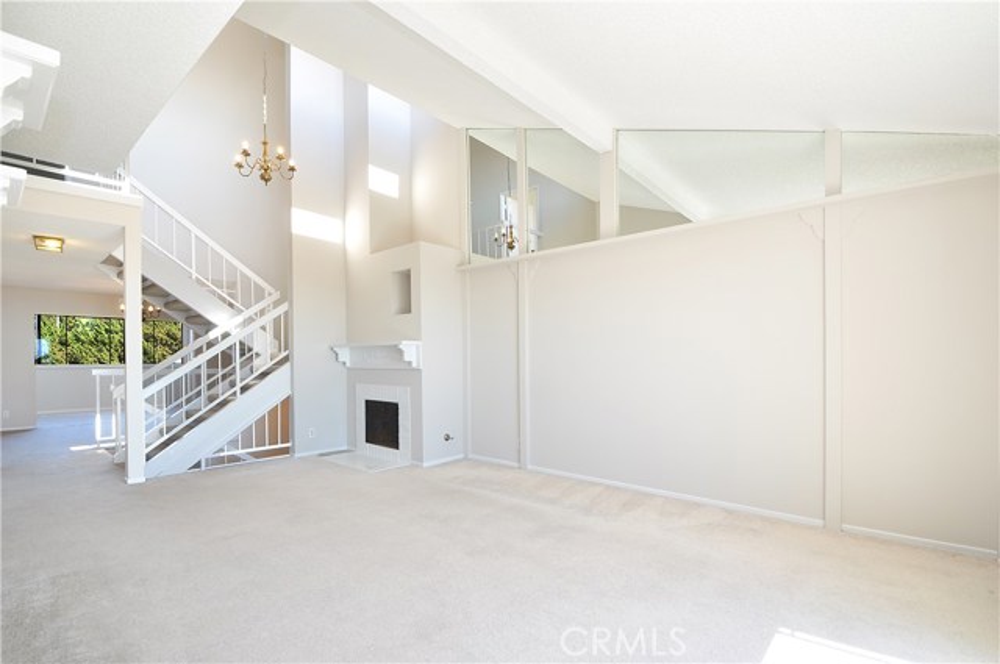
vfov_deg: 77.2
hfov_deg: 100.5
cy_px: 332
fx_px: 416
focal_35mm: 15
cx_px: 500
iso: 250
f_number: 7.1
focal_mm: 10
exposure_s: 1/20
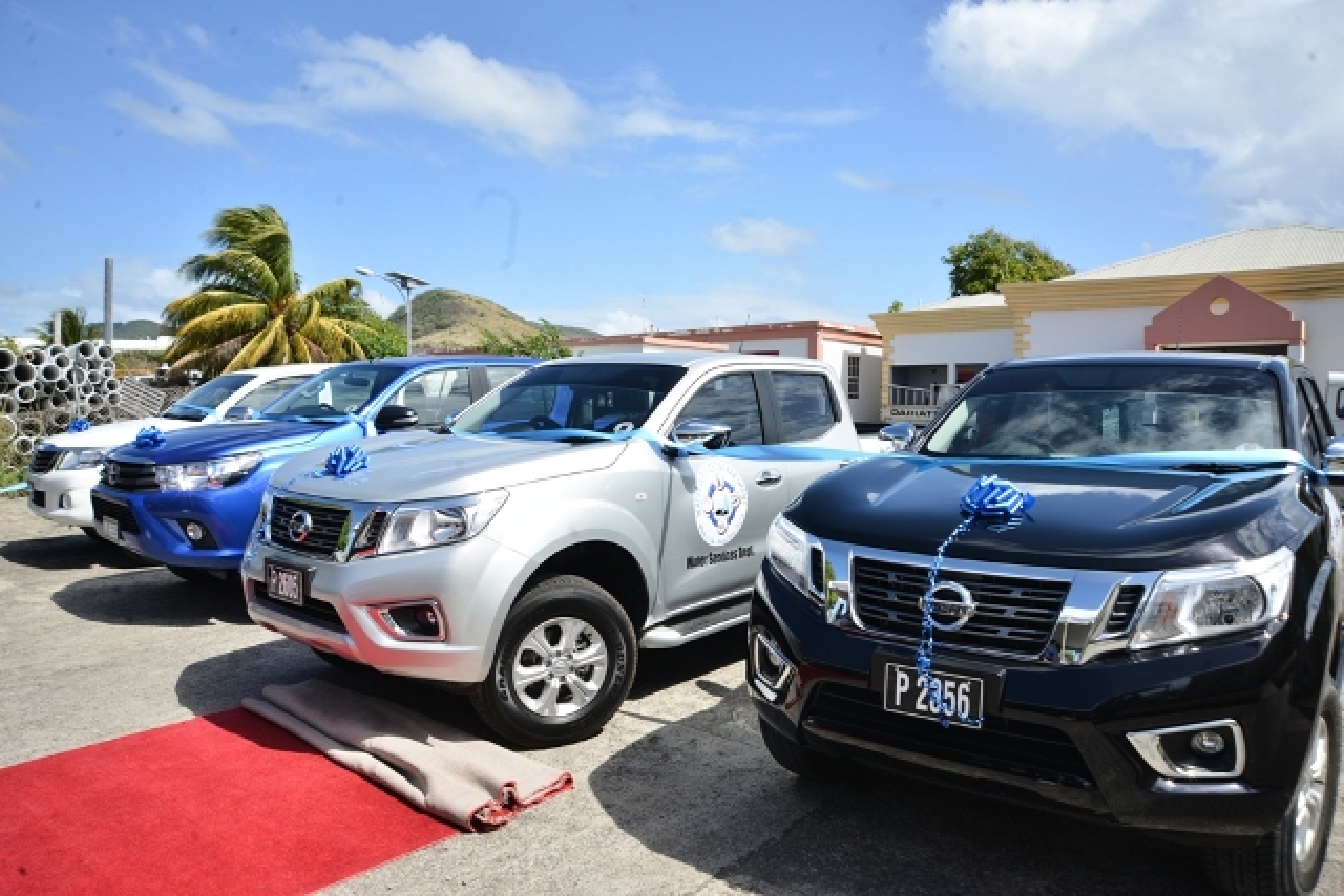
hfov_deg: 43.6
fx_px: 1680
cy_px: 448
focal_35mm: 45
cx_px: 672
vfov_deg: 29.9
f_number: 16
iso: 100
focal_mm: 45
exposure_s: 1/125
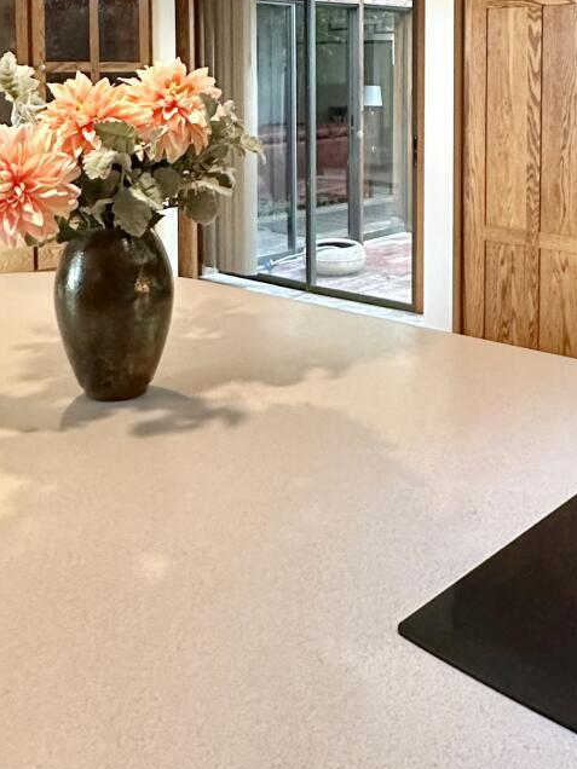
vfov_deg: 40.8
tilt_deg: -3.1
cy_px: 134
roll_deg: -0.8
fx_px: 978
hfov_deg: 32.6
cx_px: 383
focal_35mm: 44
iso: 500
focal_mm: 2.22
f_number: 2.2
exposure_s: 1/60
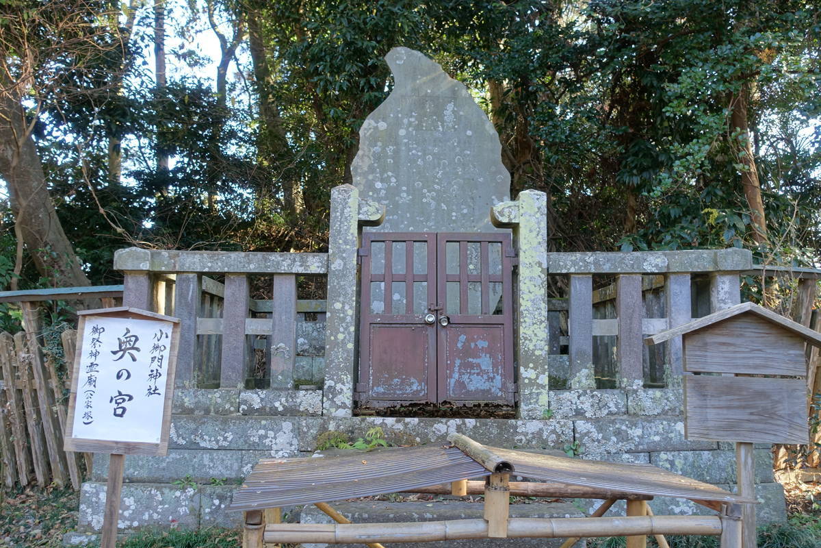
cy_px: 274
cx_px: 410
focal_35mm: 33
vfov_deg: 40.0
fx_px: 753
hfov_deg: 57.2
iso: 125
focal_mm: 11.93
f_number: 2.8
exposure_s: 1/80
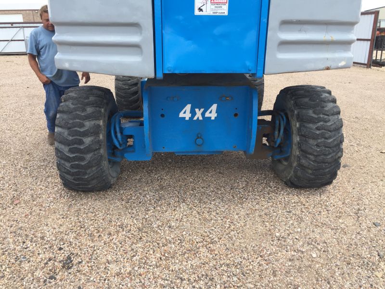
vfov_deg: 48.2
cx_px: 192
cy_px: 144
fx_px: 323
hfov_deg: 61.7
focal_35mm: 29
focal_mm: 4.15
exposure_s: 1/581
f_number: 2.2
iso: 32
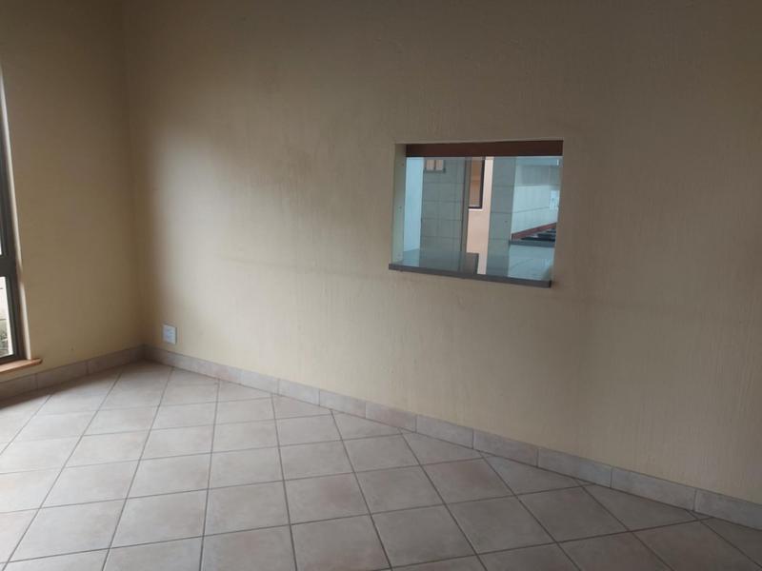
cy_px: 286
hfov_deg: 71.6
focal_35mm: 24
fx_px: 528
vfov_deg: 56.8
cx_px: 381
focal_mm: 5.23
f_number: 1.8
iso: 160
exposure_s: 1/50
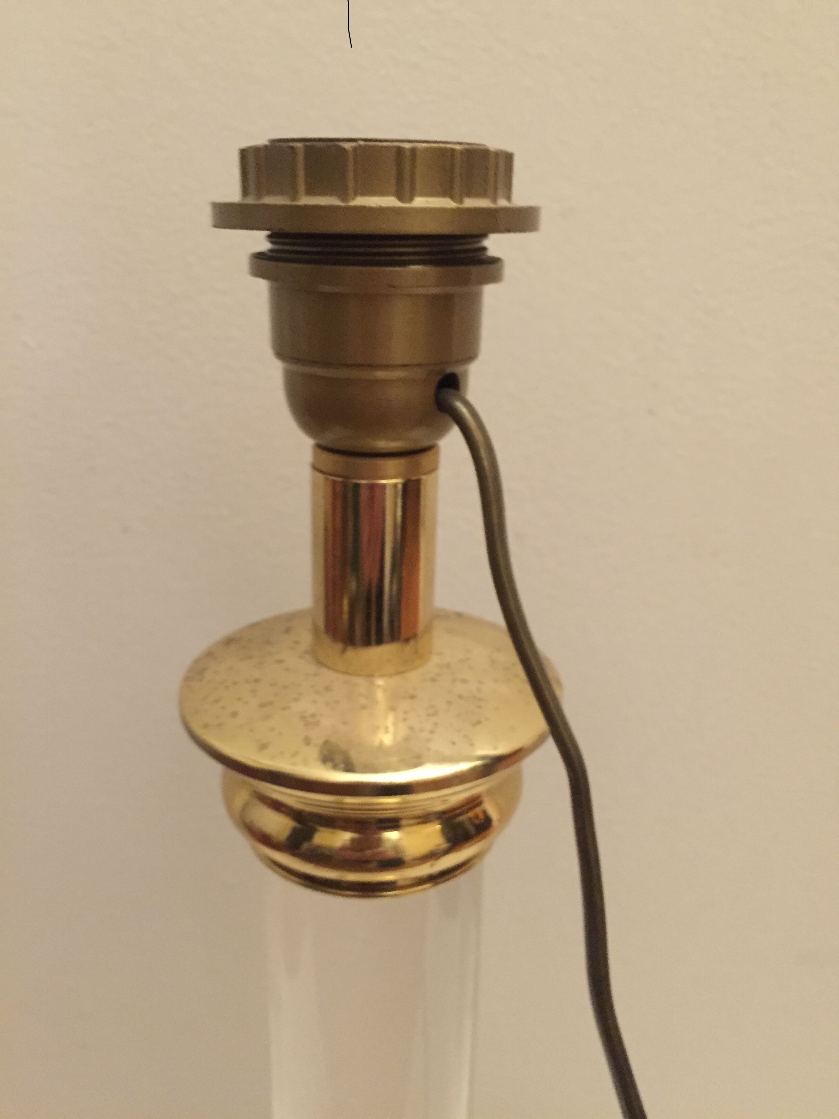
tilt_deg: -19.2
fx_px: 937
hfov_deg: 48.2
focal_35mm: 29
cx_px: 420
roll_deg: -1.6
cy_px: 560
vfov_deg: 61.7
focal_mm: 4.15
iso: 500
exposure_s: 1/17
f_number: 2.2
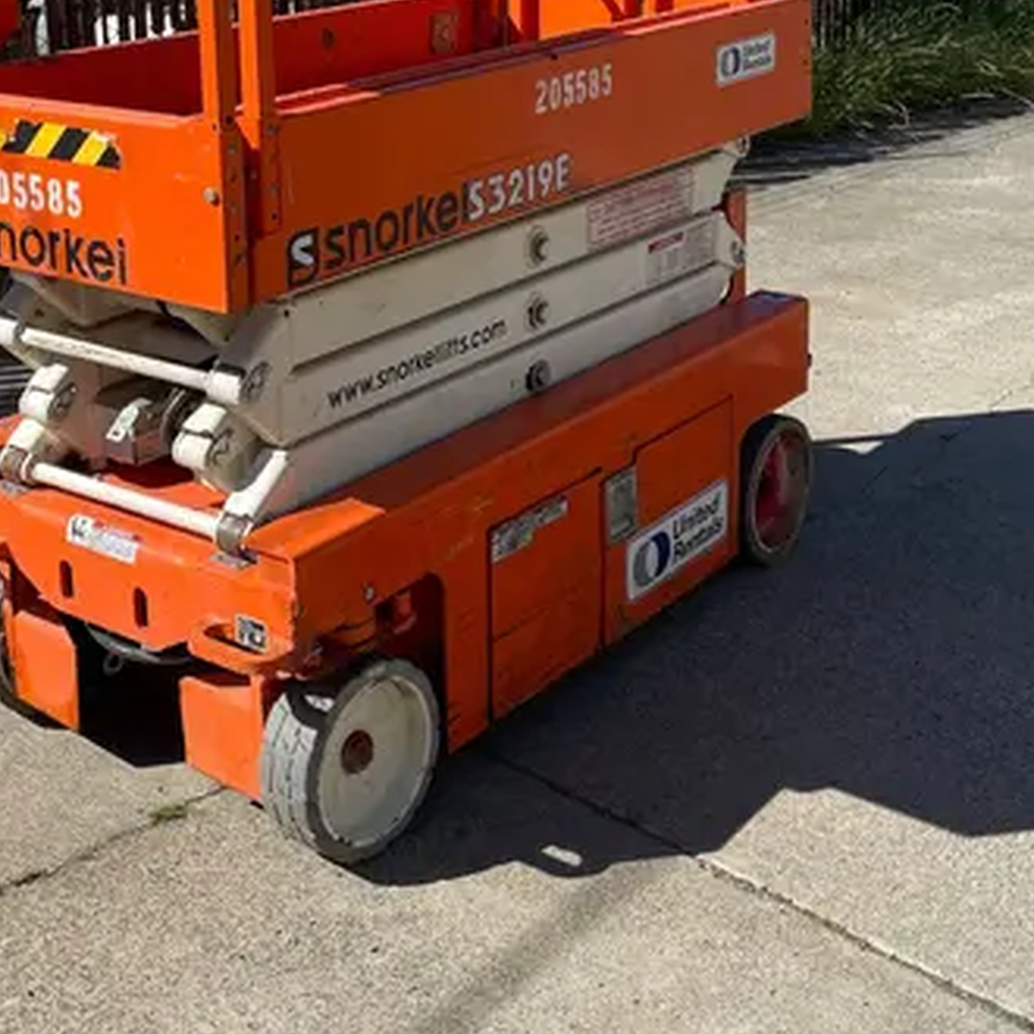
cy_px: 224
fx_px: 1724
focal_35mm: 51
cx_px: 269
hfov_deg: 32.8
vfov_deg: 32.6
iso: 32
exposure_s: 1/3300
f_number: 1.6
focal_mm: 4.2
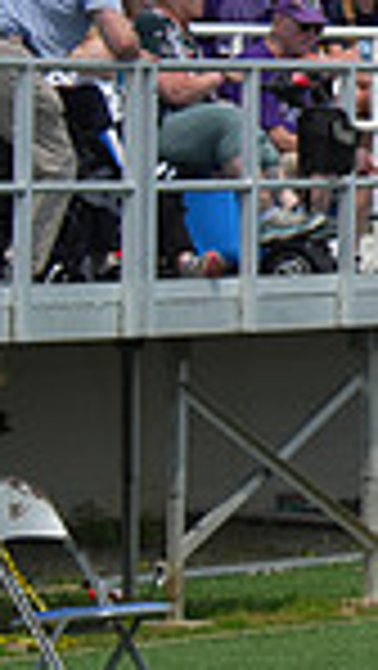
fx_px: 11634
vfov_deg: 3.3
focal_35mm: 654
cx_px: 1238
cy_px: 501
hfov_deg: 1.8
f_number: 5
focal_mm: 160
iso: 500
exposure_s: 1/5000
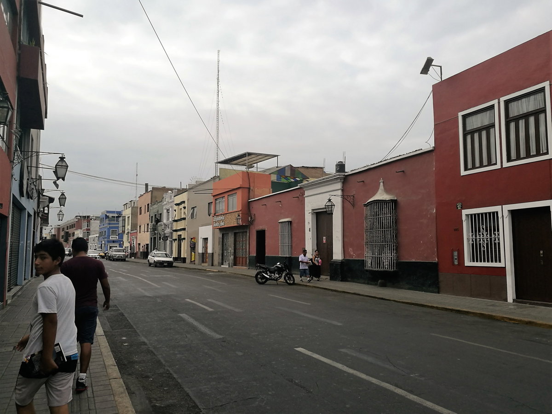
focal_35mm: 27
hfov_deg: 65.3
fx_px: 431
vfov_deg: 51.4
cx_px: 276
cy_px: 207
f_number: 2.2
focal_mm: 4.5
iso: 50
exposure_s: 1/1036
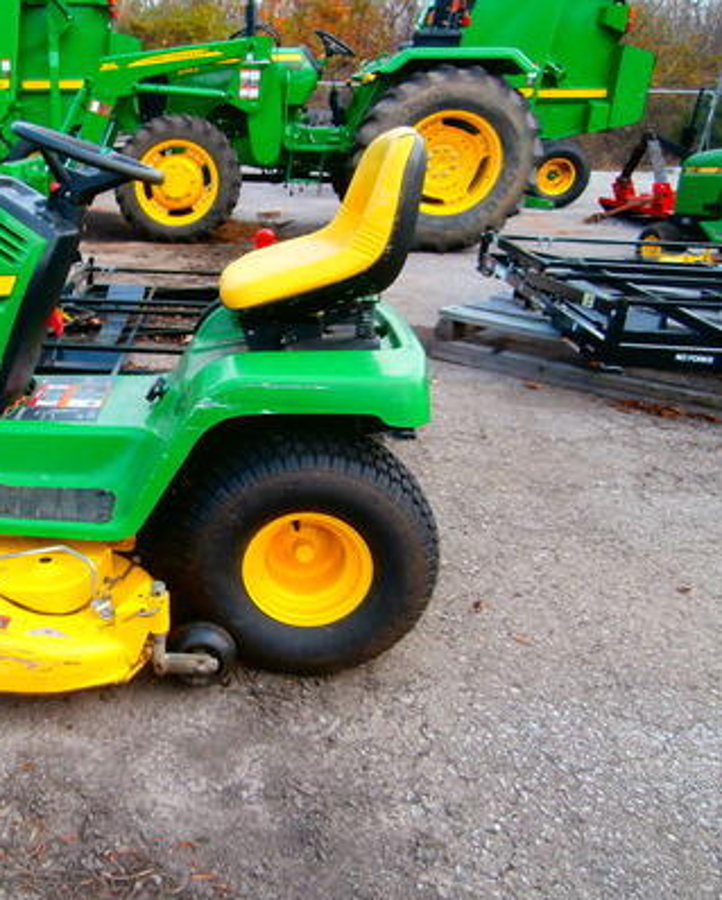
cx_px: 118
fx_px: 854
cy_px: 459
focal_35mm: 32
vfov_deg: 55.6
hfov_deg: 43.1
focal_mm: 4.2
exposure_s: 1/200
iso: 100
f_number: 3
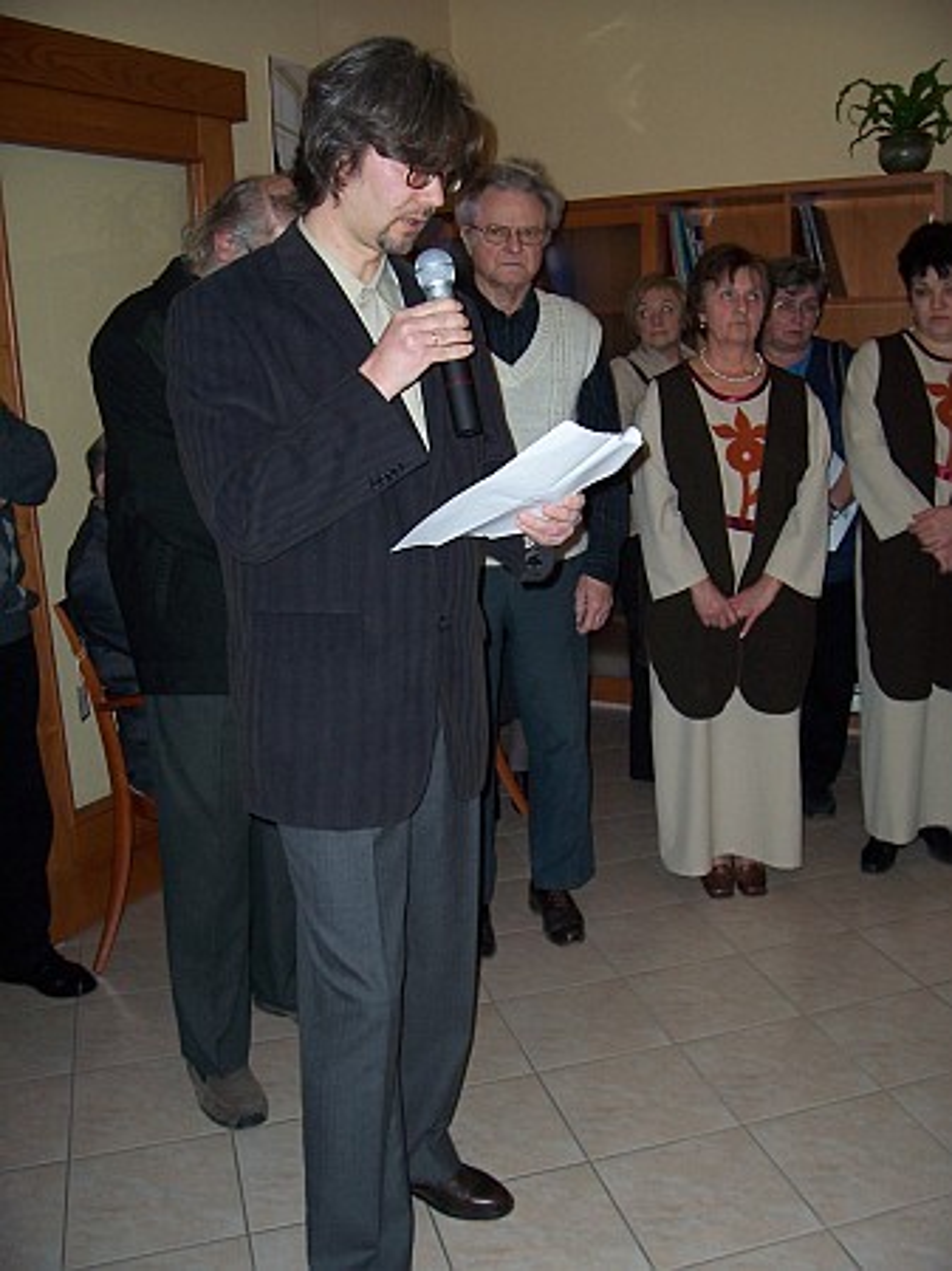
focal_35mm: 34
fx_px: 1248
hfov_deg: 41.8
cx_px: 476
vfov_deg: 54.0
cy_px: 636
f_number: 2.7
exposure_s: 1/60
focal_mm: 5.6
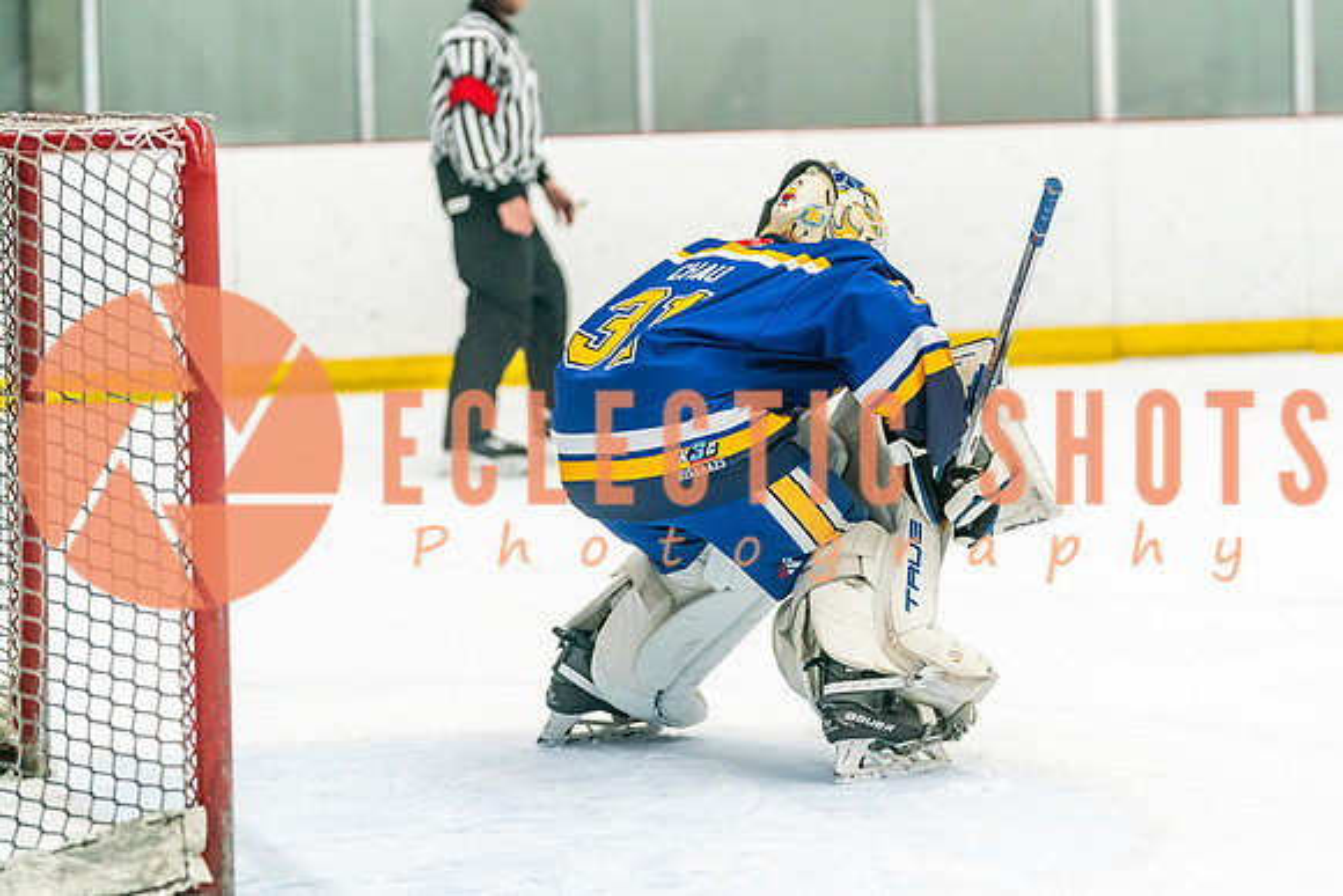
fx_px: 5544
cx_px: 671
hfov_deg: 13.8
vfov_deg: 9.2
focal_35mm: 149
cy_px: 387
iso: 3200
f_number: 2.8
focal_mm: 117
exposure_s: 1/1250
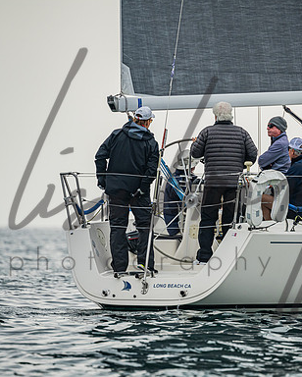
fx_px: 6470
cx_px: 231
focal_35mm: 580
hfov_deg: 2.7
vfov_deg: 3.3
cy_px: 188
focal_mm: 400
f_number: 6.3
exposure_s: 1/2000
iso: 400
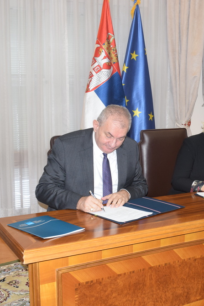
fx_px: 467
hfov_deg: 23.8
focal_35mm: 55
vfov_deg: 36.2
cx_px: 192
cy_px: 153
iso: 800
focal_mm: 24
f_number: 8
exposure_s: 1/60
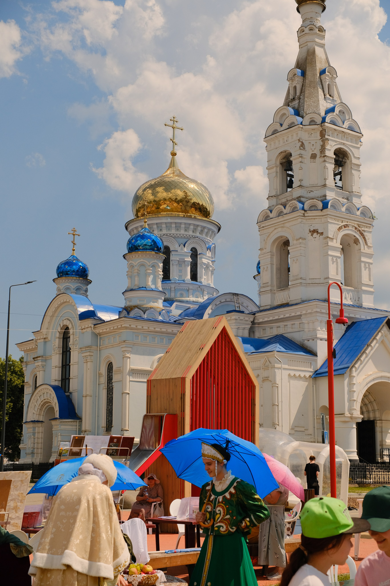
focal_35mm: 52
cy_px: 293
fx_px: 845
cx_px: 195
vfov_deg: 38.2
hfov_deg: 26.0
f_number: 5.6
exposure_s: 1/4000
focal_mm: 34.9
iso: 640
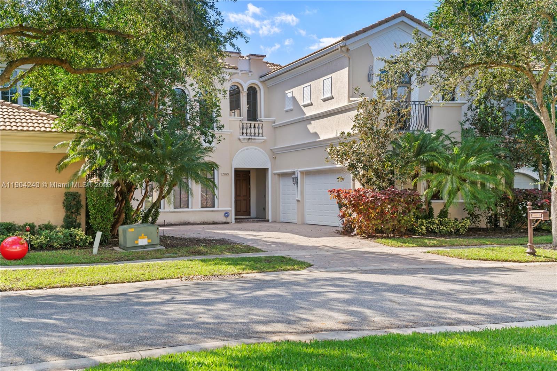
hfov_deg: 41.9
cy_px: 186
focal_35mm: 47
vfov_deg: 28.6
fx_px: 727
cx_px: 278
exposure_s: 1/30
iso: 100
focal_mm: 47
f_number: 8
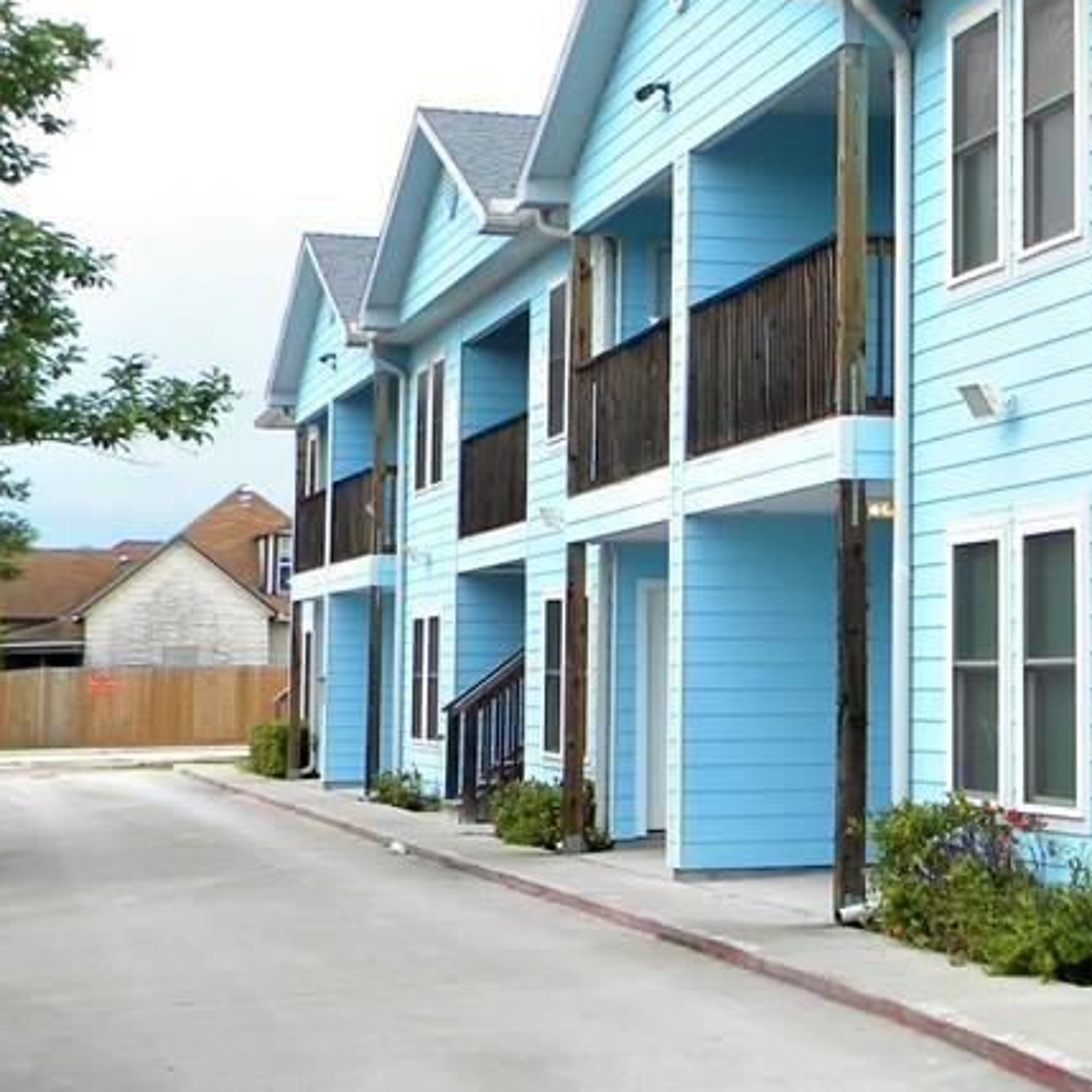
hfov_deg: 21.6
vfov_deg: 22.7
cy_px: 400
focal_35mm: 76
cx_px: 1191
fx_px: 2712
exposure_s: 1/536
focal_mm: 6.4
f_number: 3.7
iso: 80
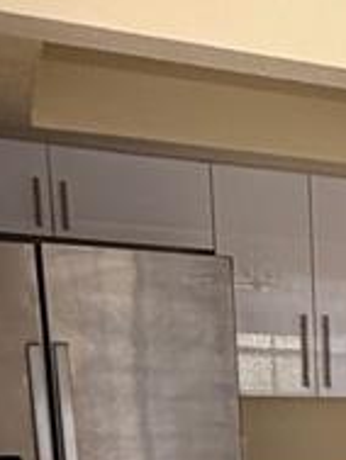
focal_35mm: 89
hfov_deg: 13.7
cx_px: 726
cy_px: 623
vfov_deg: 19.9
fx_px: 1185
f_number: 2.2
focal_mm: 2.22
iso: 125
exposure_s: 1/121
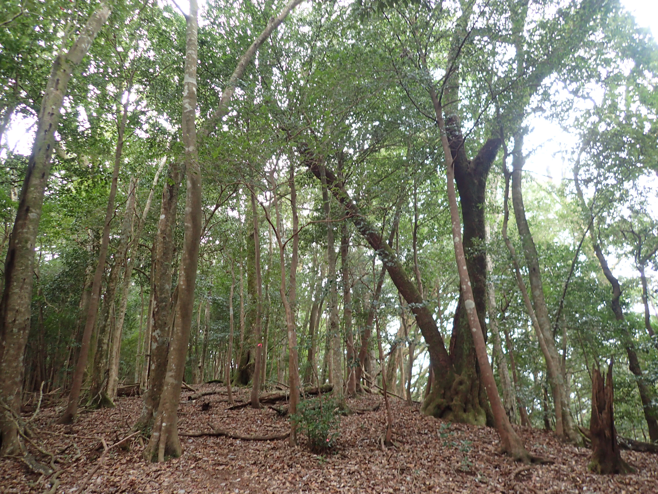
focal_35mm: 25
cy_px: 247
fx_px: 475
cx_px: 329
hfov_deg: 69.4
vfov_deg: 54.9
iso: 200
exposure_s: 1/60
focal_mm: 4.5
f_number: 2
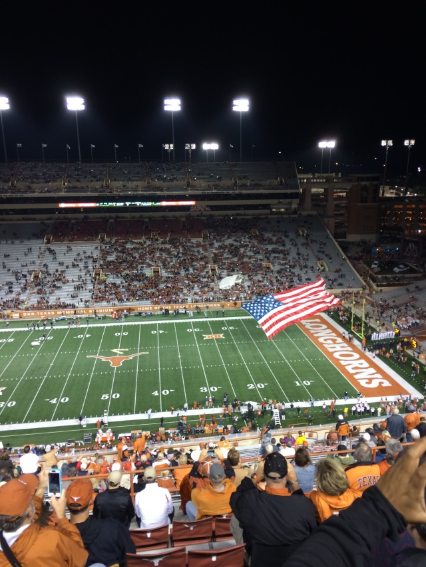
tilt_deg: -14.6
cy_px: 284
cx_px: 213
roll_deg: +0.7
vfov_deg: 61.7
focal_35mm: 29
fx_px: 476
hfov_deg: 48.2
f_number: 2.2
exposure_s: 1/30
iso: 50
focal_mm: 4.15
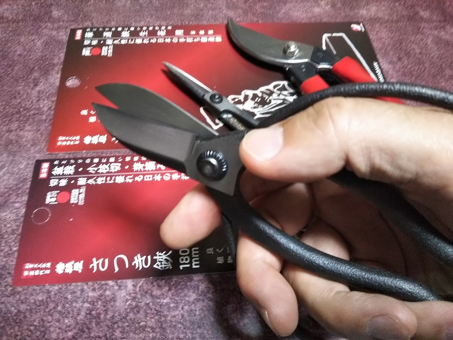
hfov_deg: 60.0
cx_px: 226
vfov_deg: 46.8
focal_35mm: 30
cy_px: 170
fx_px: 393
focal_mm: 4
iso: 320
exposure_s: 1/30
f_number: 2.2
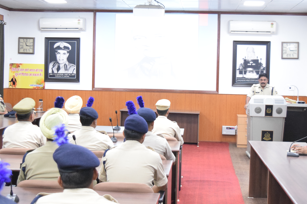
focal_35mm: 62
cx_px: 159
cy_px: 94
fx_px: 527
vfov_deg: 22.0
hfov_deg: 32.5
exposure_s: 1/80
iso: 3200
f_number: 4
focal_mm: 25
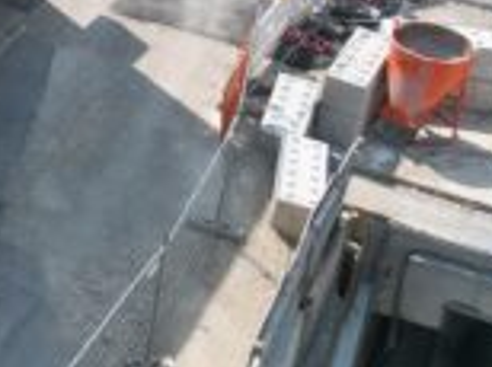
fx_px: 1703
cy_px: -239
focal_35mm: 120
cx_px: -537
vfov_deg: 11.6
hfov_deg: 13.6
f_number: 1.7
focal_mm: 6.72
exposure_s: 1/2500
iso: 200
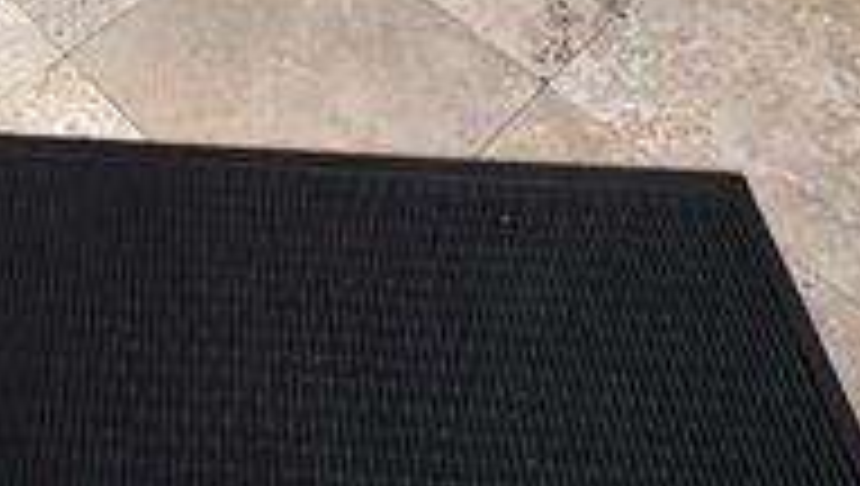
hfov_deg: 38.1
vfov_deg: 17.3
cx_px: 104
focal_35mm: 51
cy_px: -477
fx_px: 1164
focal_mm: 2.22
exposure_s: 1/60
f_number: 2.2
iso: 200
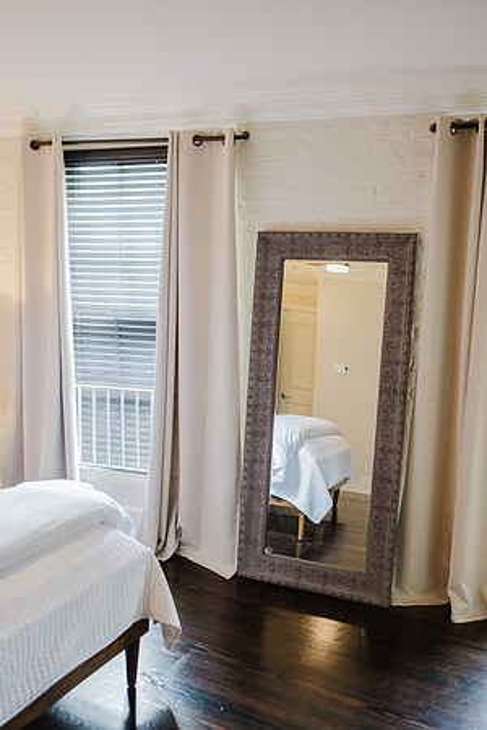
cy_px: 365
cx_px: 244
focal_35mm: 35
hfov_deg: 37.9
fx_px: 710
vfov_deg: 54.4
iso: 400
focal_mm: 35
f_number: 2.2
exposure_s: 1/60
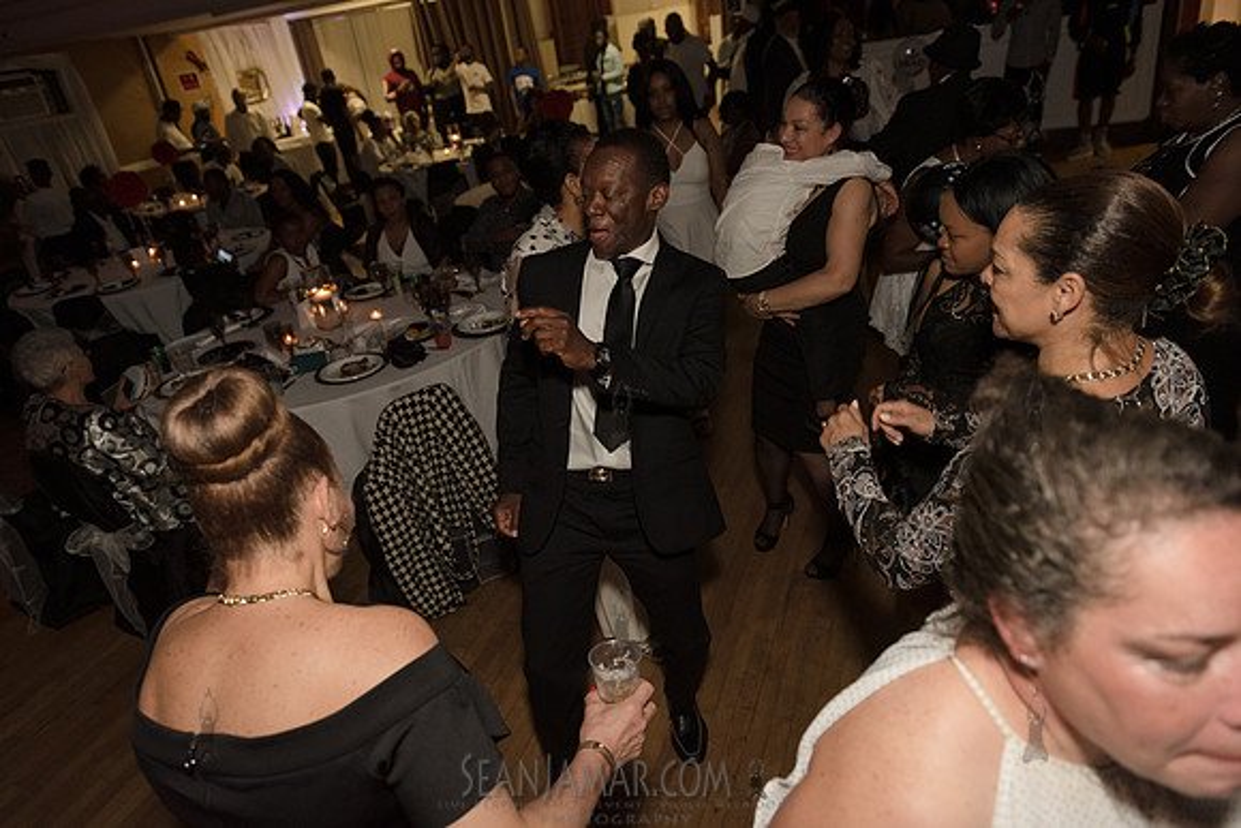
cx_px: 620
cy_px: 414
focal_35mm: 24
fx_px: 827
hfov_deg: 73.7
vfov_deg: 53.2
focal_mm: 24
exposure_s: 1/250
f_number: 3.5
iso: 2000
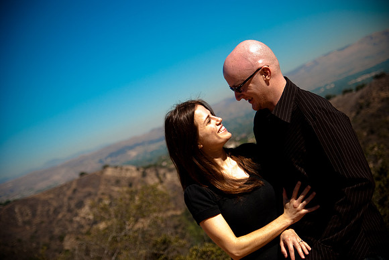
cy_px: 130
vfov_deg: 23.8
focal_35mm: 57
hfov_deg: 35.0
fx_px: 617
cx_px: 194
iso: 250
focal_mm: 38
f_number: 2.8
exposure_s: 1/2500
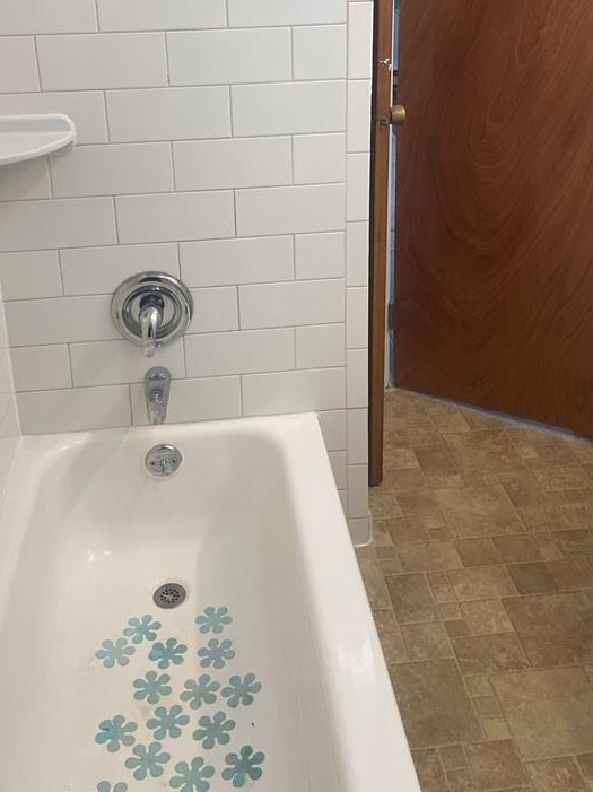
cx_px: 265
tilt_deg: -17.2
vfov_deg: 47.8
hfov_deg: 37.6
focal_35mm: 38
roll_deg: +2.0
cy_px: 233
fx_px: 869
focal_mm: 4.2
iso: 100
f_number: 1.6
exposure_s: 1/120
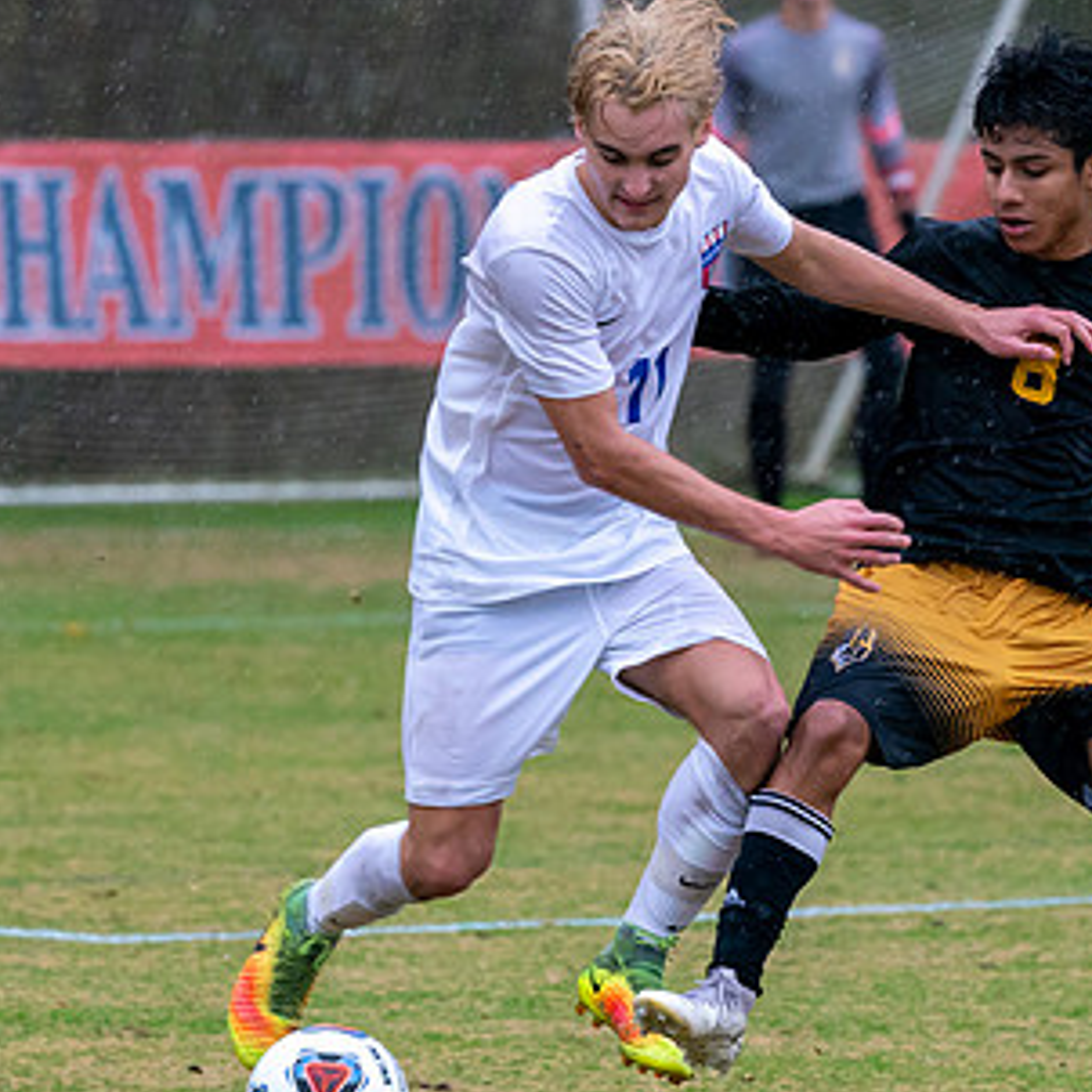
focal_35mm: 524
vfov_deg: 3.3
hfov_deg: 3.3
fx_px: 18702
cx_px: 701
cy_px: 774
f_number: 5.6
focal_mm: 244
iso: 3200
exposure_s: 1/1000
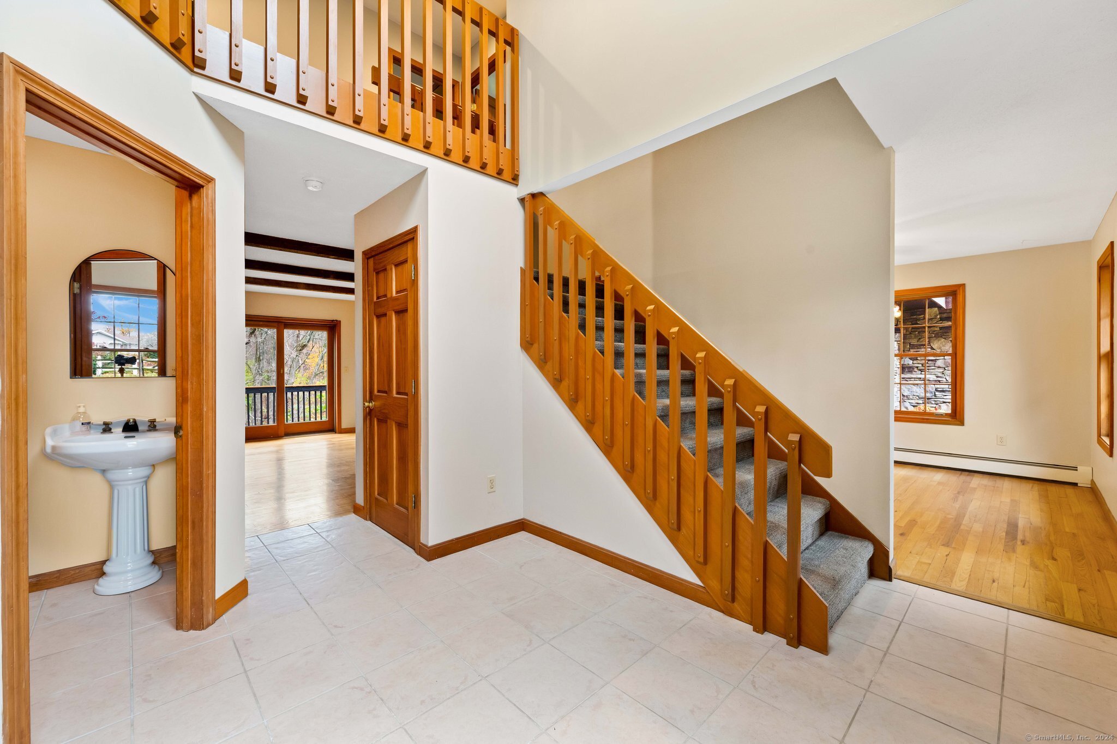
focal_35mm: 14
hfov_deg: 104.3
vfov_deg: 81.2
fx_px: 434
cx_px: 558
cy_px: 372
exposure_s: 1/1.67
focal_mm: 14
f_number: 9
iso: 640
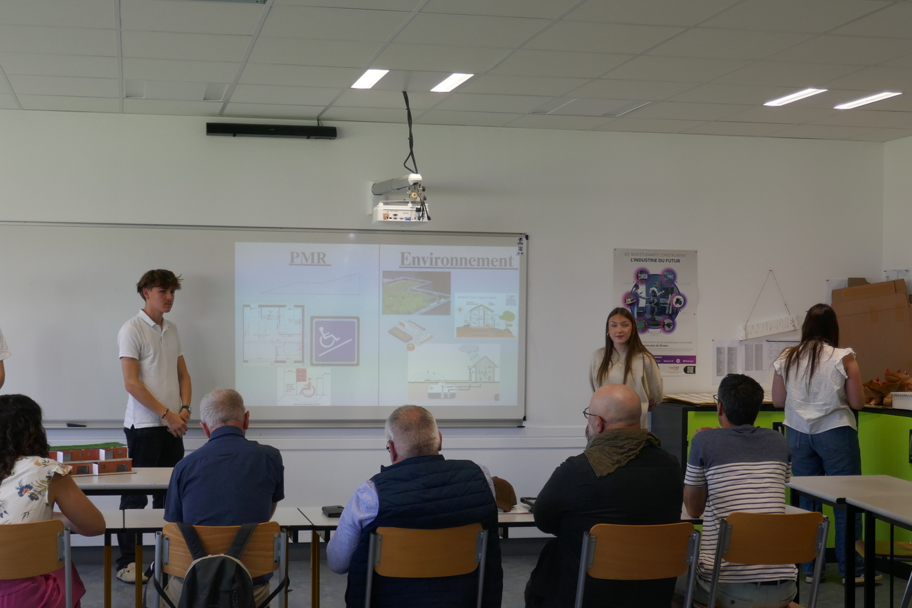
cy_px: 347
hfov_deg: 38.8
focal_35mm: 51
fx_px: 1292
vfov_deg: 26.5
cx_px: 390
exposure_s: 1/80
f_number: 3.8
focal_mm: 15.3
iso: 200
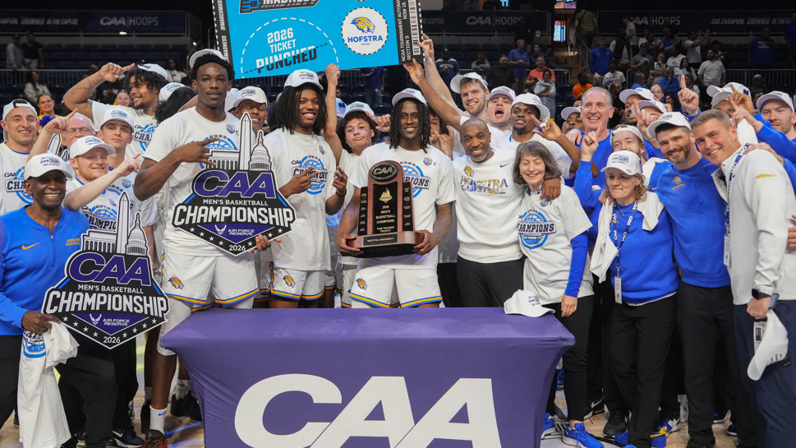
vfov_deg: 29.7
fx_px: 844
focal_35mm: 40
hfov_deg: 50.5
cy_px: 211
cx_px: 397
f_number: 3.5
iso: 5000
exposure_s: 1/1000
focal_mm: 37
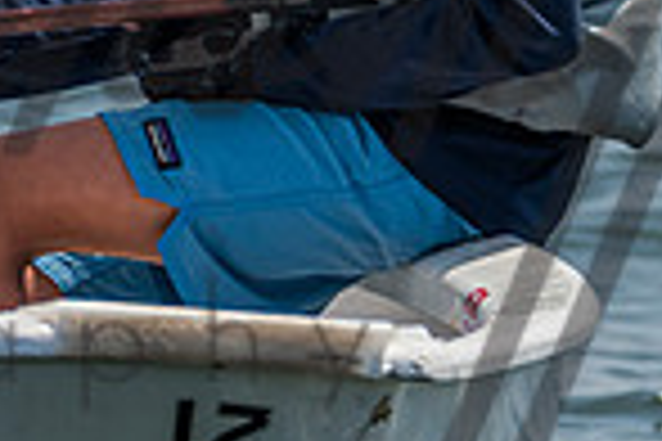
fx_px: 34752
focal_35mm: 1890
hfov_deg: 1.1
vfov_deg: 0.7
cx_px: 426
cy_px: -148
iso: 320
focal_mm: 400
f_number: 8
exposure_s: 1/1250
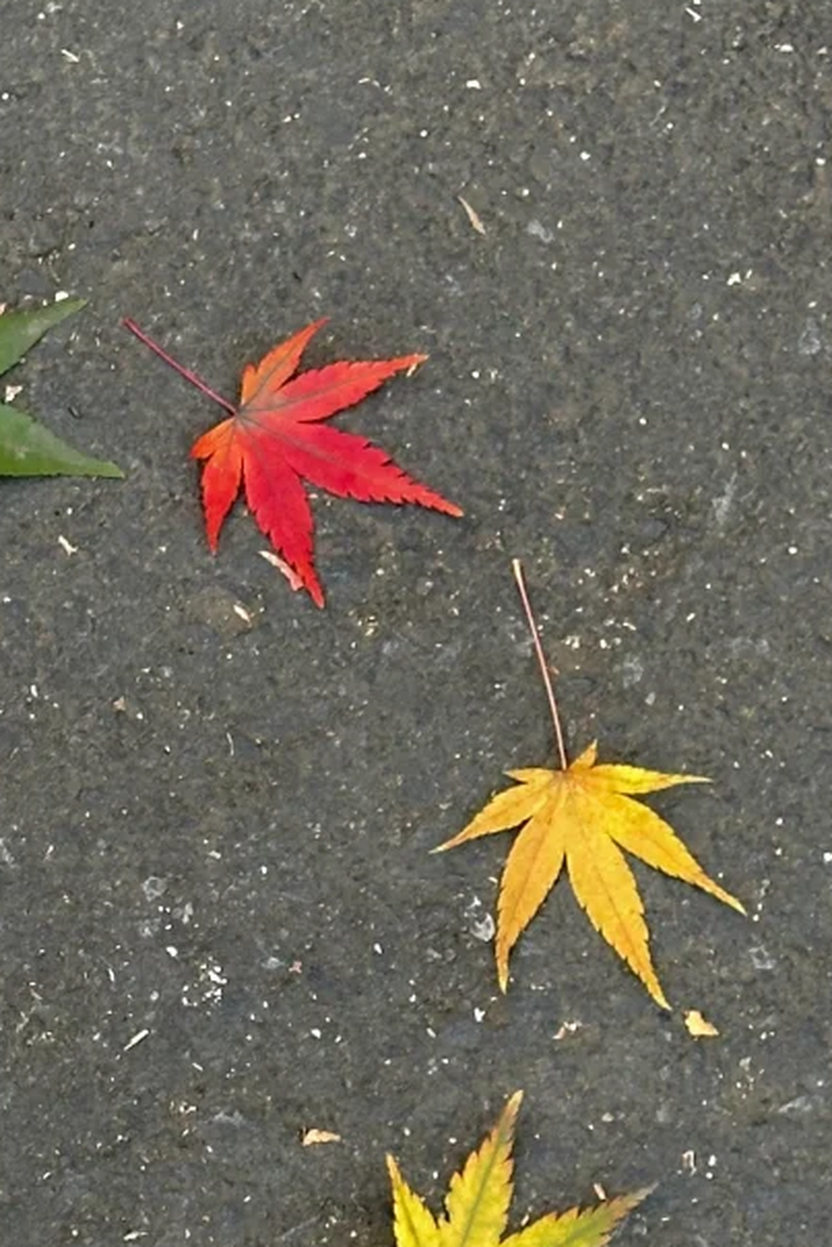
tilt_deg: -76.7
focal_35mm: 119
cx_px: -4
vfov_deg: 17.1
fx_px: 4123
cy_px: 882
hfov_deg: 11.4
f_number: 1.78
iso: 100
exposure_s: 1/60
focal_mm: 6.86
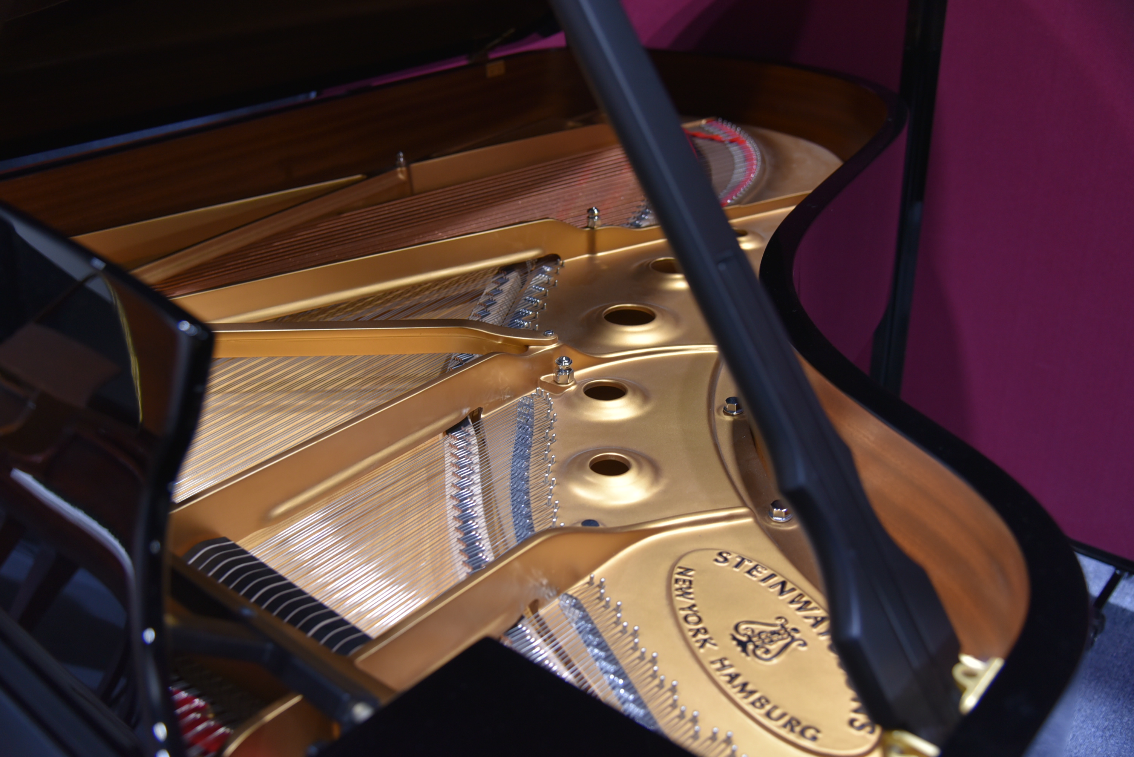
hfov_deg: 55.8
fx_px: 1071
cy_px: 378
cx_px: 567
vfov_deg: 38.9
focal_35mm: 34
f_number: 4
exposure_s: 1/60
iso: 800
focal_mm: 34
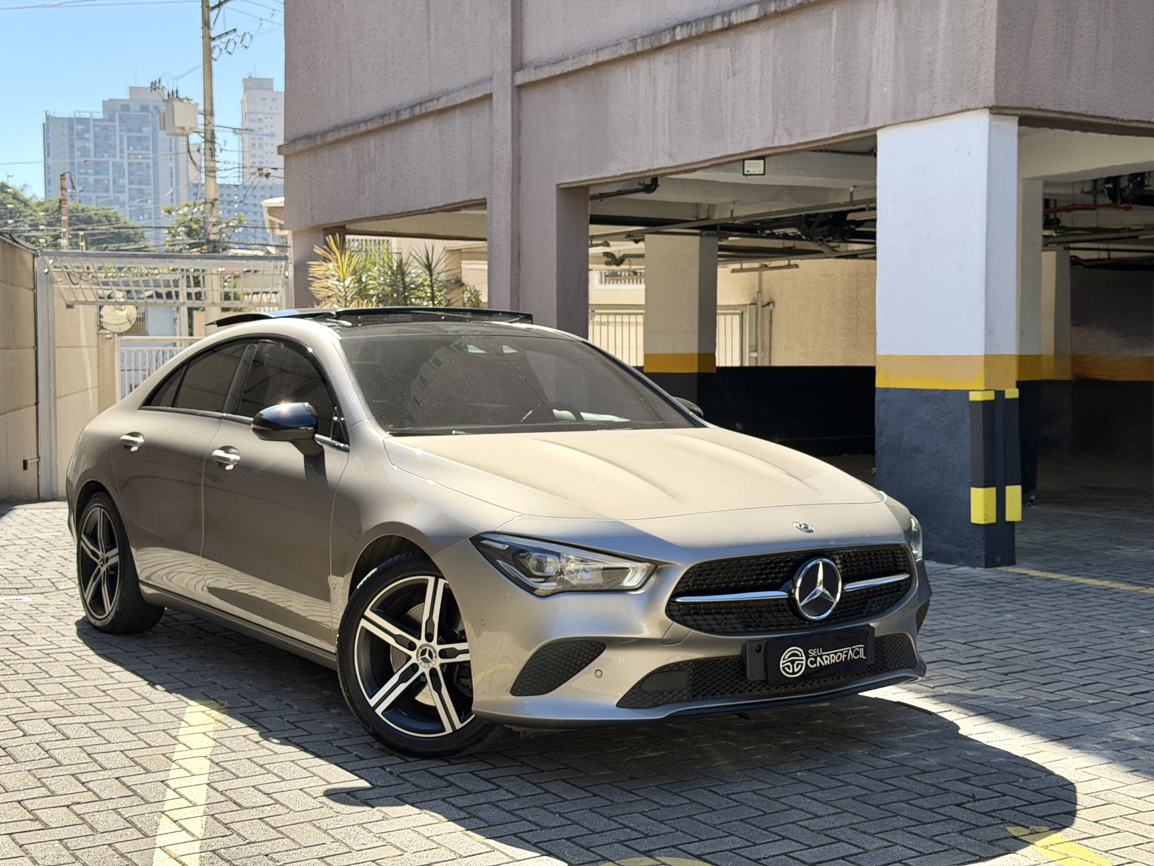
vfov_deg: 30.3
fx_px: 1600
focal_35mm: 48
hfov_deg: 39.7
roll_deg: +1.0
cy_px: 433
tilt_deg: -3.3
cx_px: 577
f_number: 1.78
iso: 100
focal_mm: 6.76
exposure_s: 1/2146
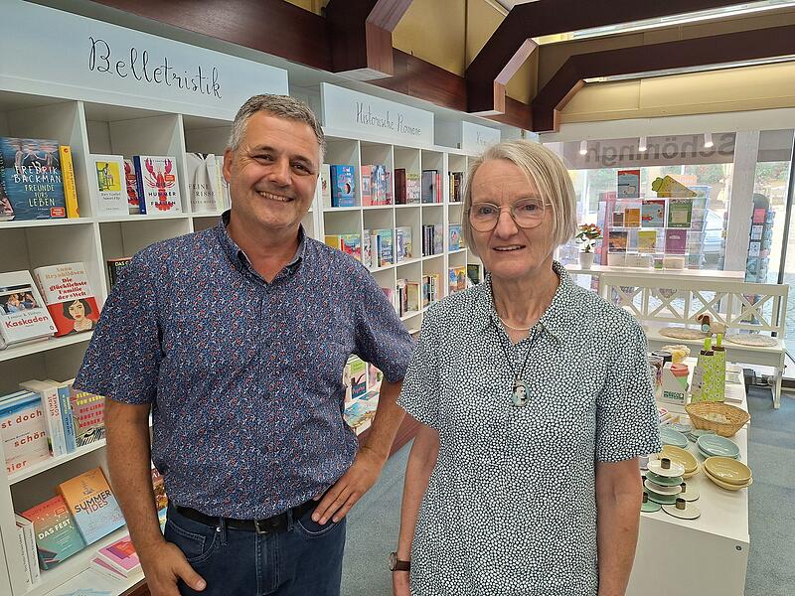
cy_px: 298
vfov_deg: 58.9
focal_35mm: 23
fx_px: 528
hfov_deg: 73.9
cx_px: 398
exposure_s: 1/100
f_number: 1.8
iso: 50
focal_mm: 5.54
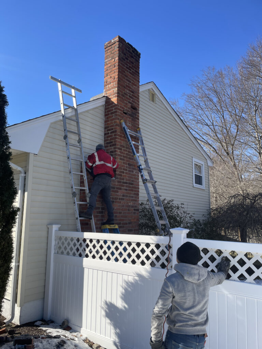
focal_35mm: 26
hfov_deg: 53.1
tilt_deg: +9.1
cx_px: 131
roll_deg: +1.3
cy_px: 174
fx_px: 262
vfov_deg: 67.3
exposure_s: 1/2353
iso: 32
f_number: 1.6
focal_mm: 4.2
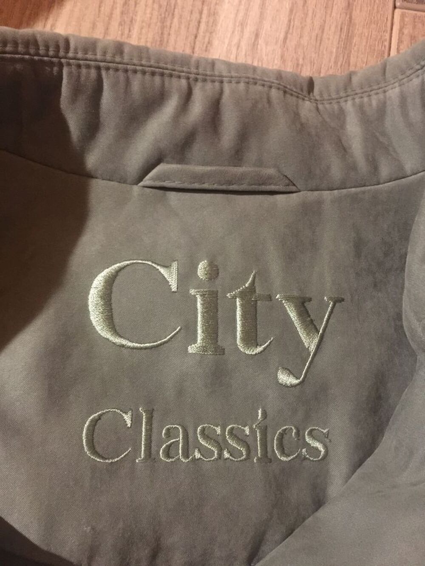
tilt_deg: -79.8
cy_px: 283
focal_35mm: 29
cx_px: 212
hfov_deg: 48.2
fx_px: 475
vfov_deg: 61.7
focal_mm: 4.15
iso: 200
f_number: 2.2
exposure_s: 1/8
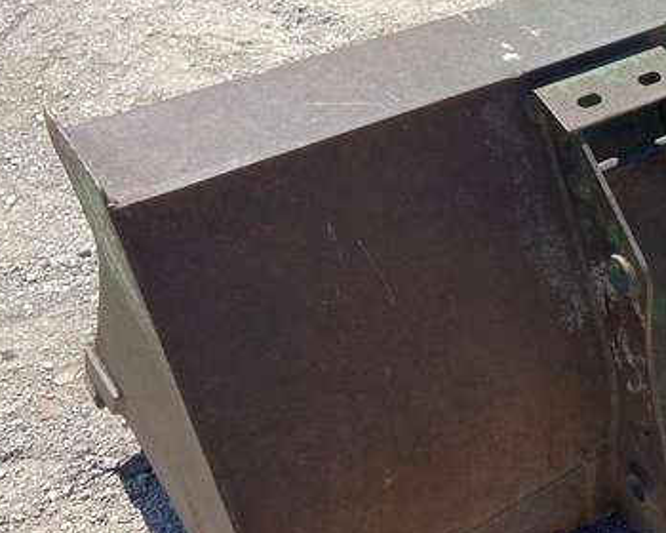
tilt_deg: -34.1
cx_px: 733
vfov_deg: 26.1
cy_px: 169
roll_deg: -1.9
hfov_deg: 29.3
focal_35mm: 58
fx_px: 1143
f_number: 1.8
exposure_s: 1/2625
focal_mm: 4.25
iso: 32
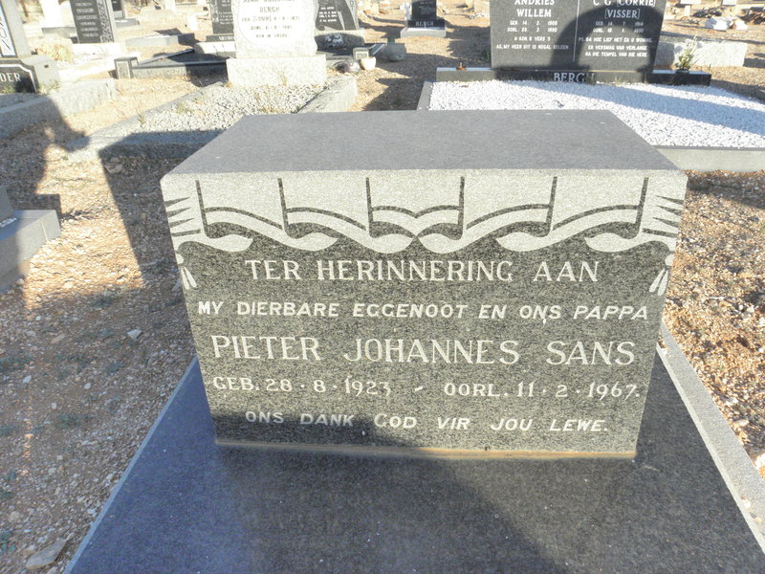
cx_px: 382
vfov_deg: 53.1
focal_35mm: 26
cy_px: 287
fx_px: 575
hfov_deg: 67.3
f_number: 6.3
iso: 200
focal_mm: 4.6
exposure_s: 1/250
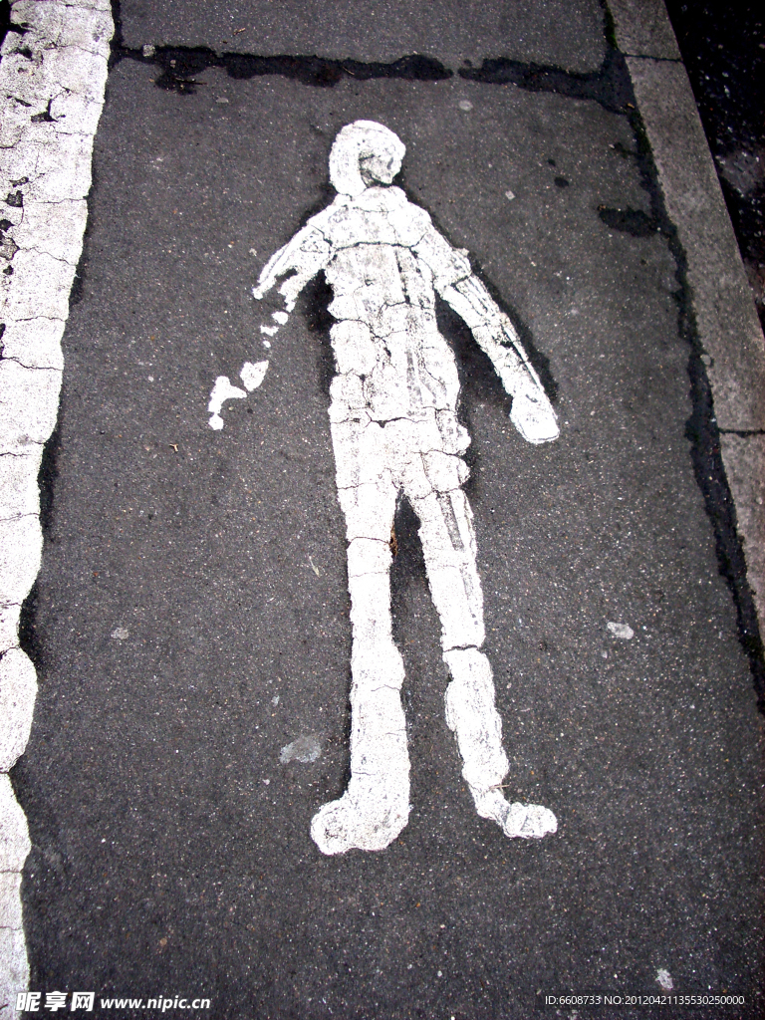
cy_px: 510
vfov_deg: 52.6
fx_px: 1031
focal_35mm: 35
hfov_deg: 40.7
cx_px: 382
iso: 80
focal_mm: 5.8
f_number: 2.6
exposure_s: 1/125
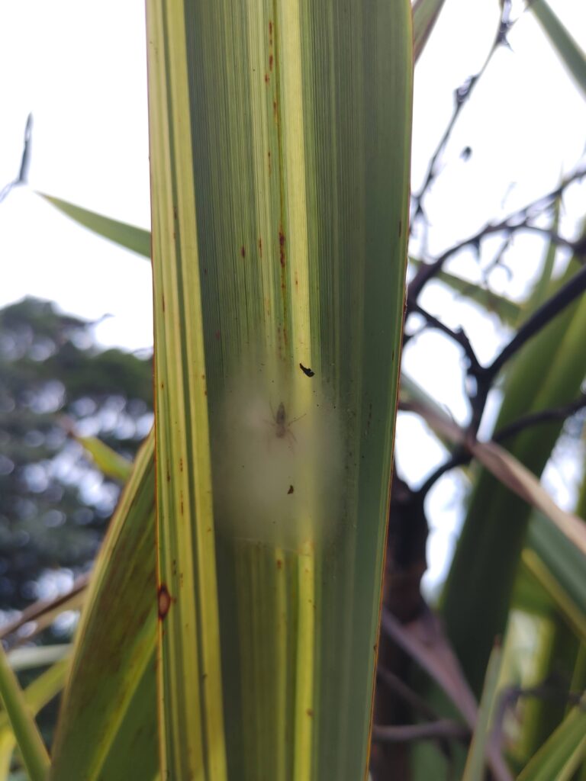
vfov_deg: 67.3
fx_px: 587
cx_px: 293
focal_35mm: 26
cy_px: 390
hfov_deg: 53.1
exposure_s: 1/158
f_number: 1.8
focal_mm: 5.58
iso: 50
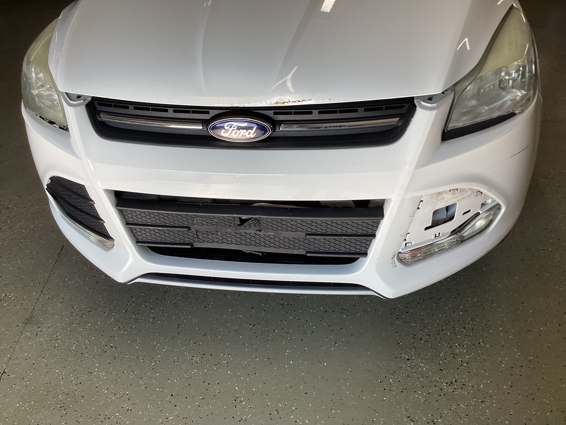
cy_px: 212
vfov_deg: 45.4
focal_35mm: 31
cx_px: 283
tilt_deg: -33.8
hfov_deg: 58.4
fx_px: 507
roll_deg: +1.3
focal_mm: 3.3
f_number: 2.4
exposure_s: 1/207
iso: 25
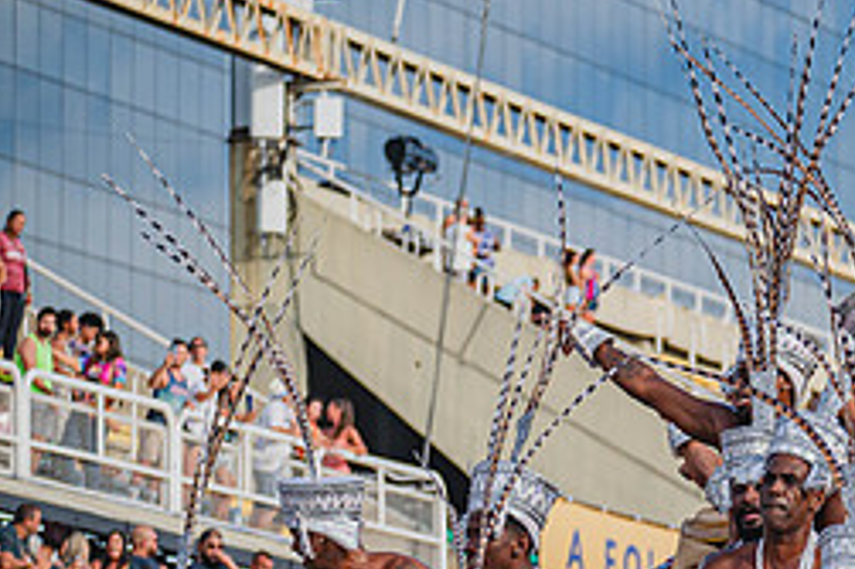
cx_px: 961
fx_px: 7666
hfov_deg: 6.4
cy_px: 559
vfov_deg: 4.2
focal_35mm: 323
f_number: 5.6
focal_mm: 140
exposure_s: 1/1600
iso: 400
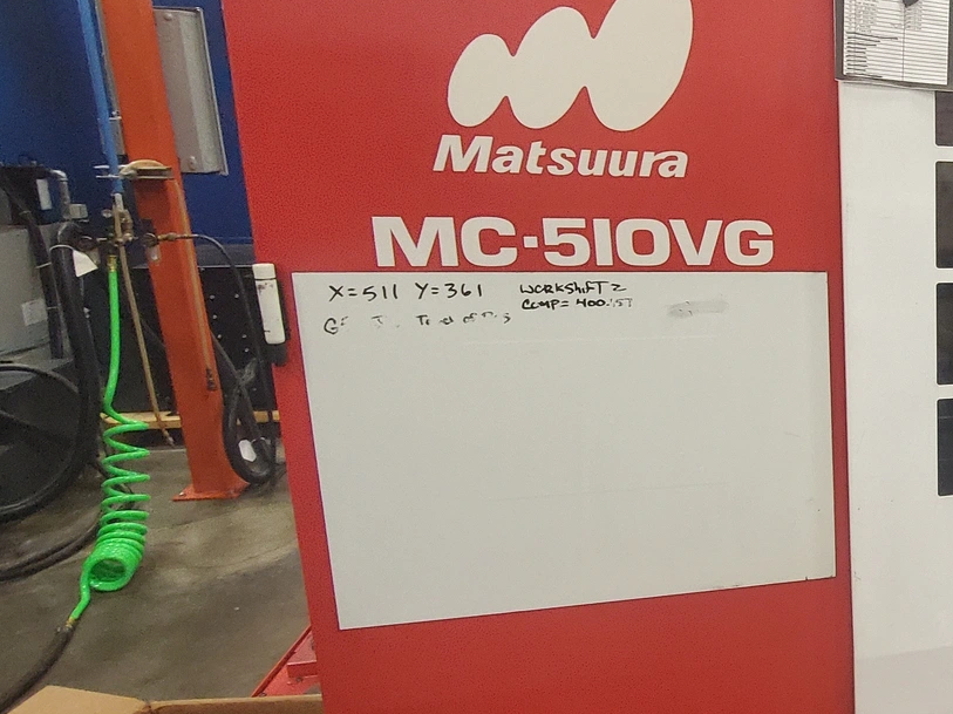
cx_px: 1116
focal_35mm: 32
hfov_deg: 41.2
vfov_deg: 44.1
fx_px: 881
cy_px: 358
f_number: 2.2
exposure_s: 1/60
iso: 640
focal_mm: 1.8
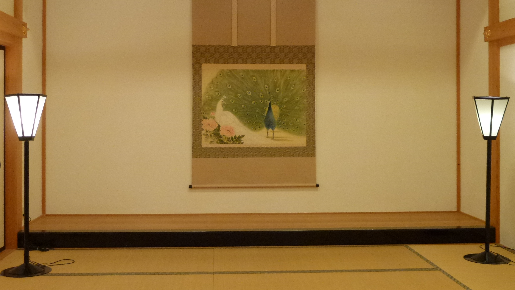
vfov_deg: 28.3
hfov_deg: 48.3
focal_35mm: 42
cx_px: 246
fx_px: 574
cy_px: 120
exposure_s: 1/60
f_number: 3.7
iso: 320
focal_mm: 6.4
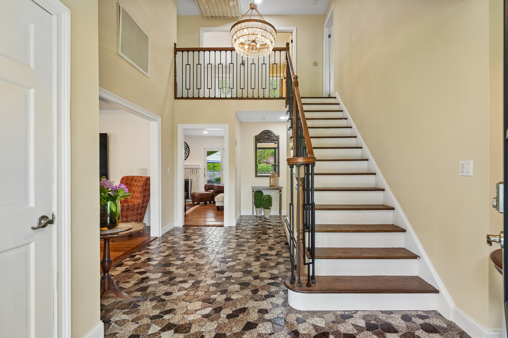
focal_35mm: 16
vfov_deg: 73.7
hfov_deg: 96.7
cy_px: 169
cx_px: 254
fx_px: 226
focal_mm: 16
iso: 400
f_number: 8
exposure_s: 1/8
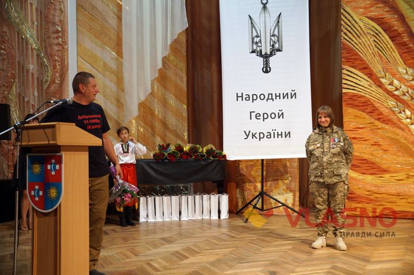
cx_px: 207
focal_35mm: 42
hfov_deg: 46.4
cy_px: 138
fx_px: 482
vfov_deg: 31.8
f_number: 4
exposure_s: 1/60
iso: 640
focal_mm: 28
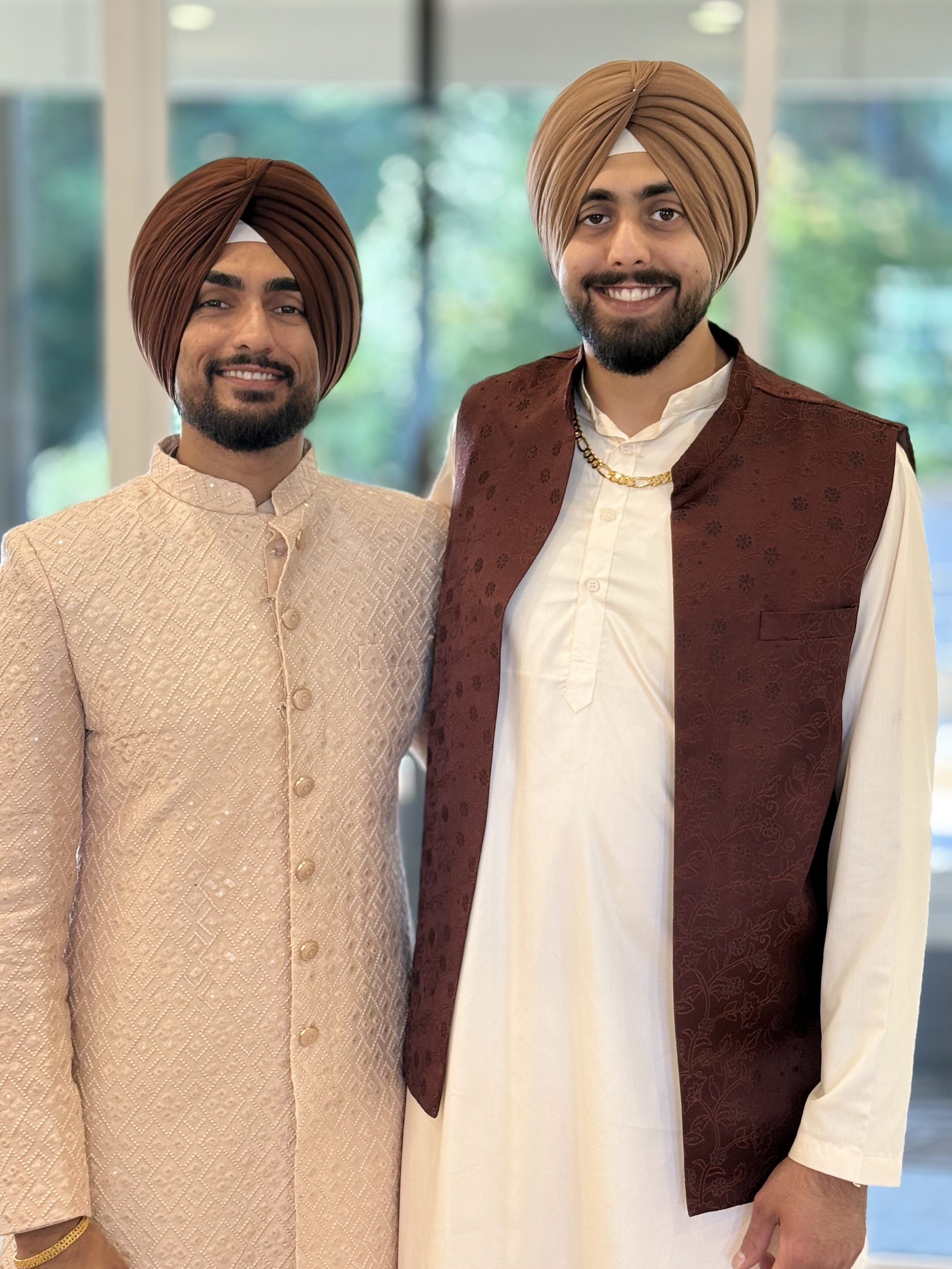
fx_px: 2237
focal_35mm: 61
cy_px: 584
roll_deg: -0.4
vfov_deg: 31.7
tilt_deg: -6.1
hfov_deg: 24.0
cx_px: 443
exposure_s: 1/60
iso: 80
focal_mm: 6.76
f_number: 1.78
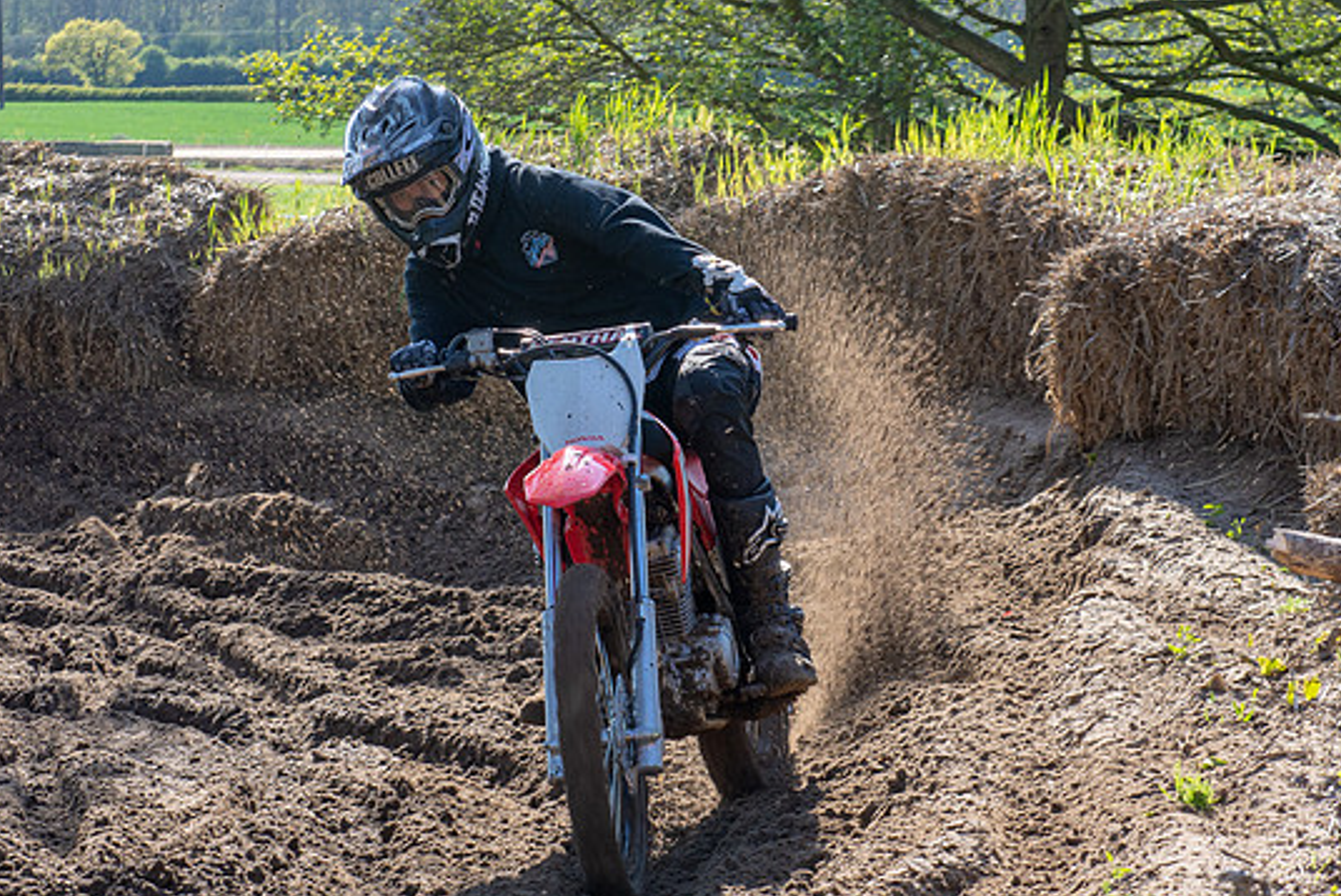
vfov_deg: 8.5
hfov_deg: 12.7
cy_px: 485
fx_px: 6037
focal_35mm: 162
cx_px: 624
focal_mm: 70
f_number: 6.3
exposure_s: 1/250
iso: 200
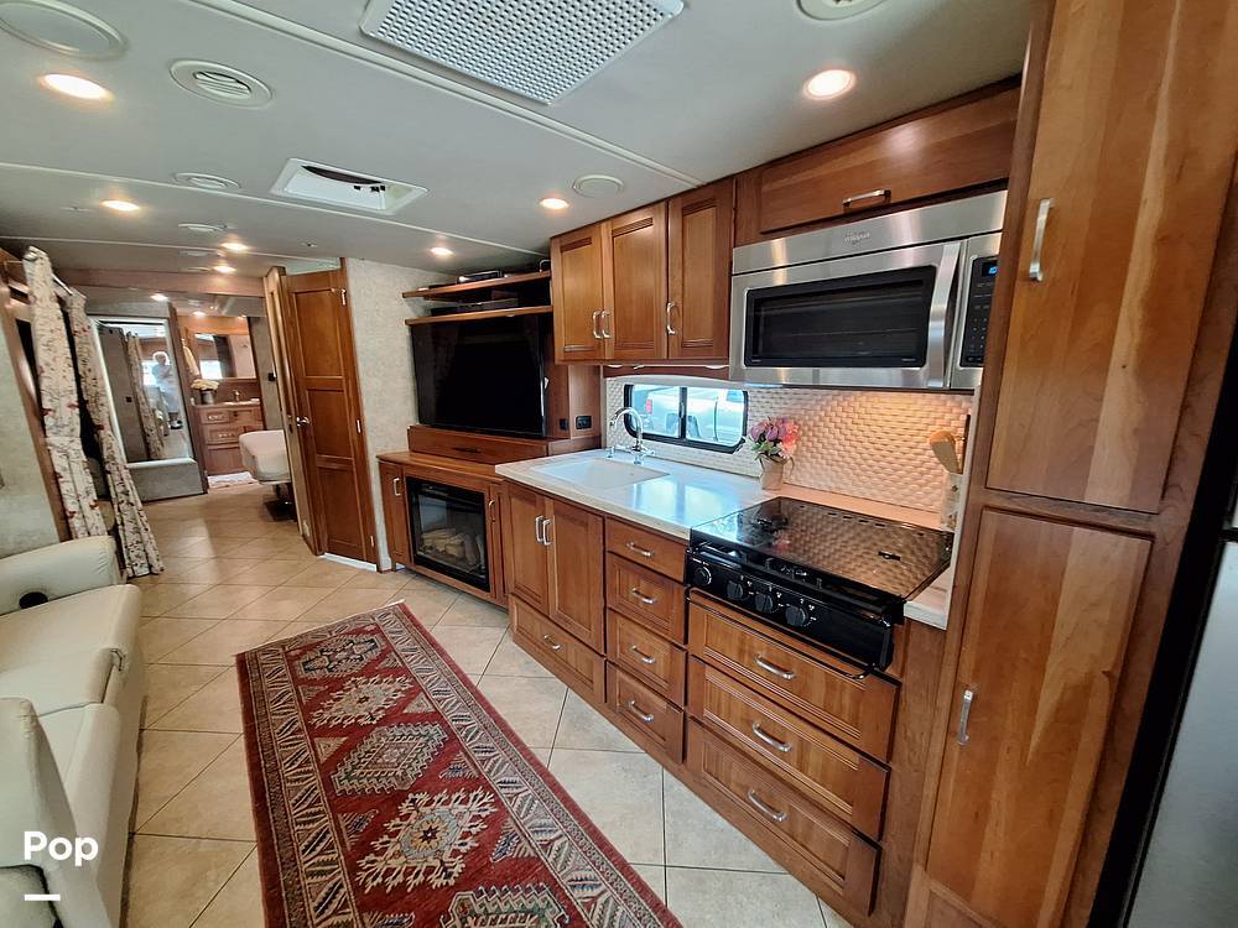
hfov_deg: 106.2
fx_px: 465
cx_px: 619
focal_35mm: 13
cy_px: 464
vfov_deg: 89.9
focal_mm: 1.74
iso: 250
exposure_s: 1/24
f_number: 2.2
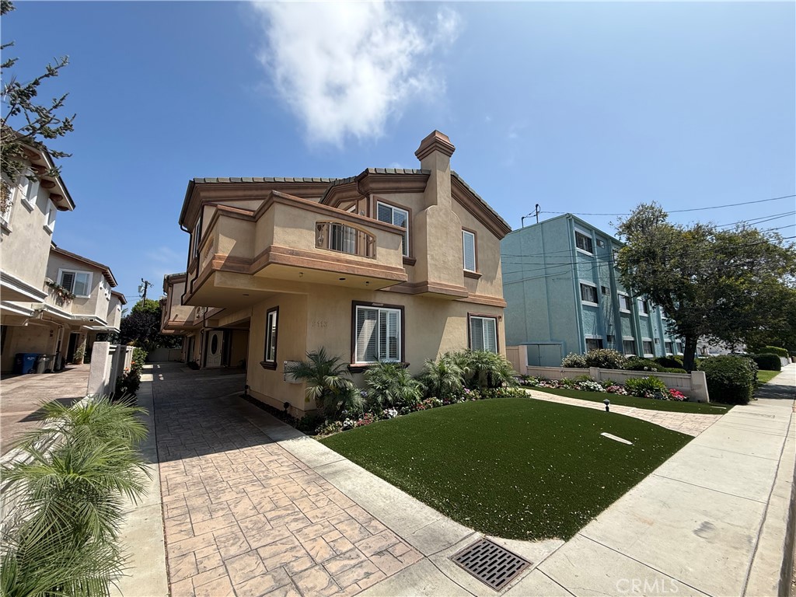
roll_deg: +0.0
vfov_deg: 85.7
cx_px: 398
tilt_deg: +9.5
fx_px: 322
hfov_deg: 102.1
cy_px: 298
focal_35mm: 14
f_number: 2.2
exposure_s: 1/1235
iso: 50
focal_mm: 2.22
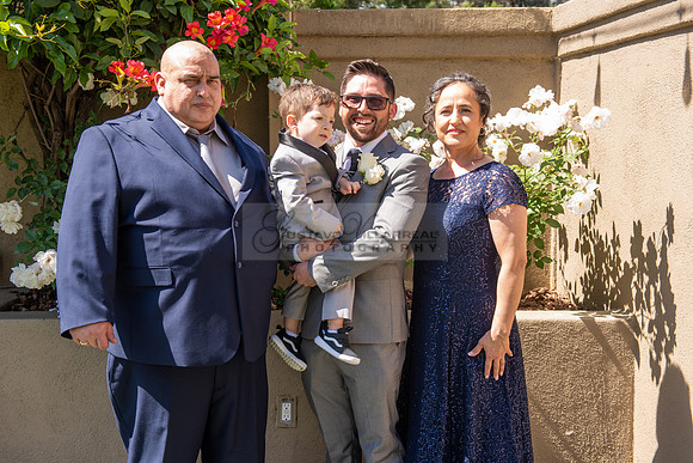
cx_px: 346
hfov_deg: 41.1
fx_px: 924
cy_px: 232
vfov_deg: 28.1
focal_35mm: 48
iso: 100
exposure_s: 1/100
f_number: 6.3
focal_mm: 48
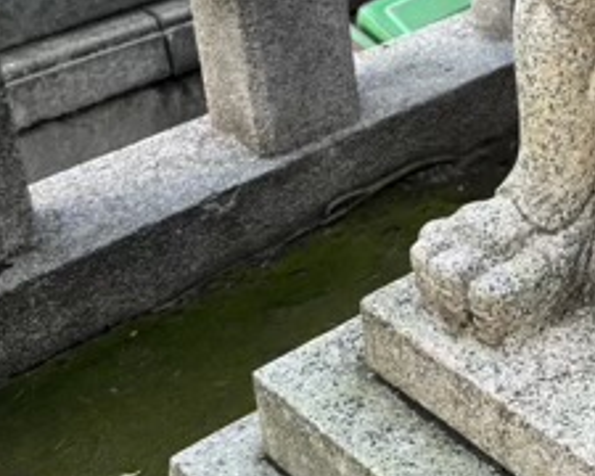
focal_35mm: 79
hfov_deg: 21.8
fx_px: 1391
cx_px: 770
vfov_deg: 18.5
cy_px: -75
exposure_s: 1/121
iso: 64
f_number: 1.6
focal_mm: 5.96
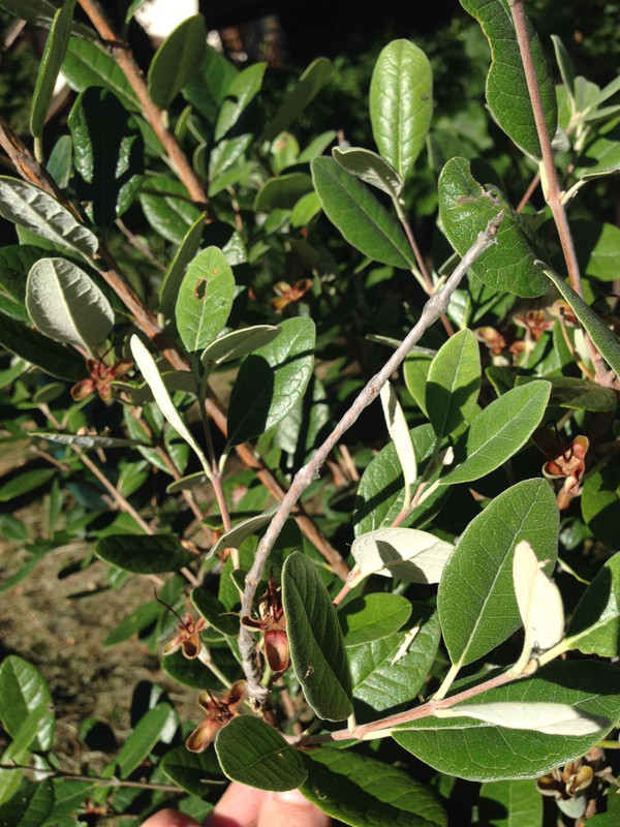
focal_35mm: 33
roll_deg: +19.1
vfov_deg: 55.4
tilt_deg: -27.9
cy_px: 414
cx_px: 310
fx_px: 788
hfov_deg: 42.9
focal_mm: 4.12
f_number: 2.4
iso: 50
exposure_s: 1/1290
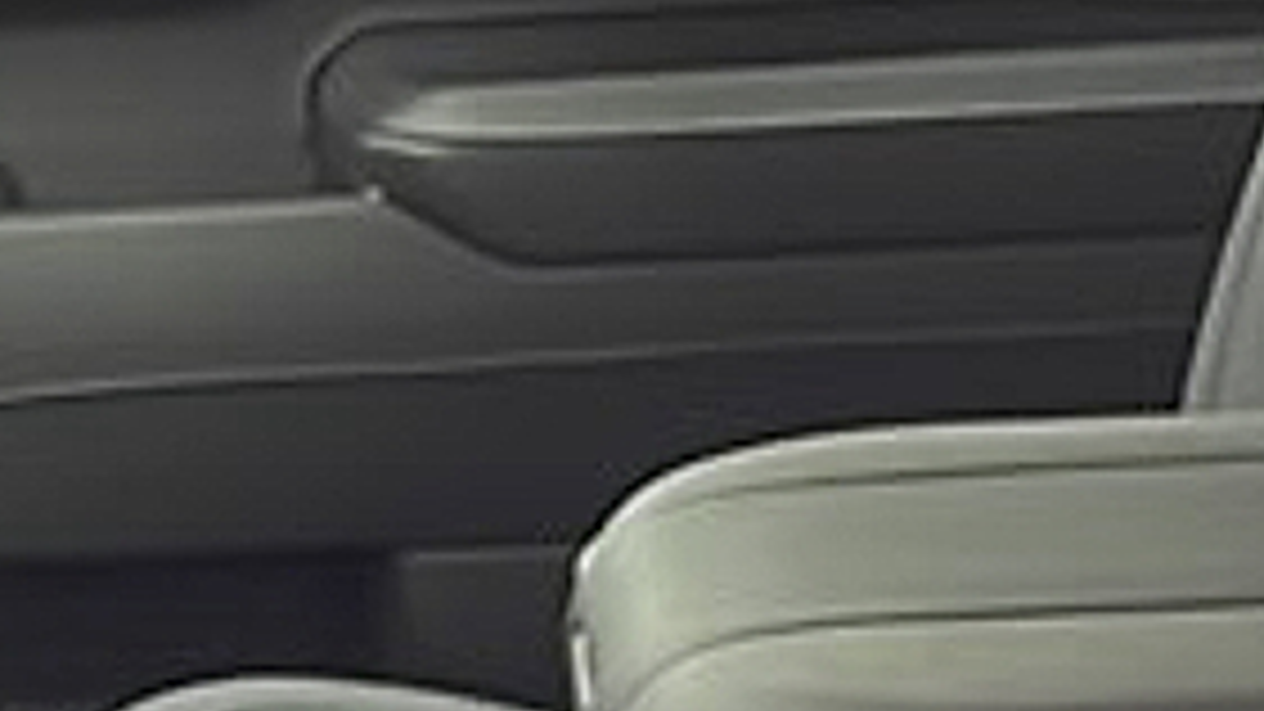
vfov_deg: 6.9
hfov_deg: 12.3
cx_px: 234
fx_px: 5831
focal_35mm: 174
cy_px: 940
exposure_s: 1/40
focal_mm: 5.1
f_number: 1.6
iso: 320
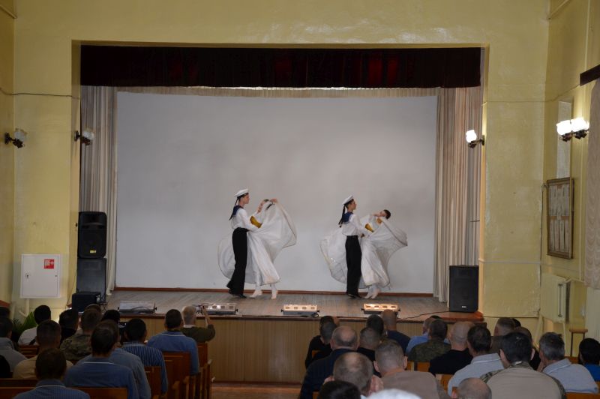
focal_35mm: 75
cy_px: 200
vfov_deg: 18.2
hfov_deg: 27.0
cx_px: 300
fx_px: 1249
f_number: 4.8
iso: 720
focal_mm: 50
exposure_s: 1/60
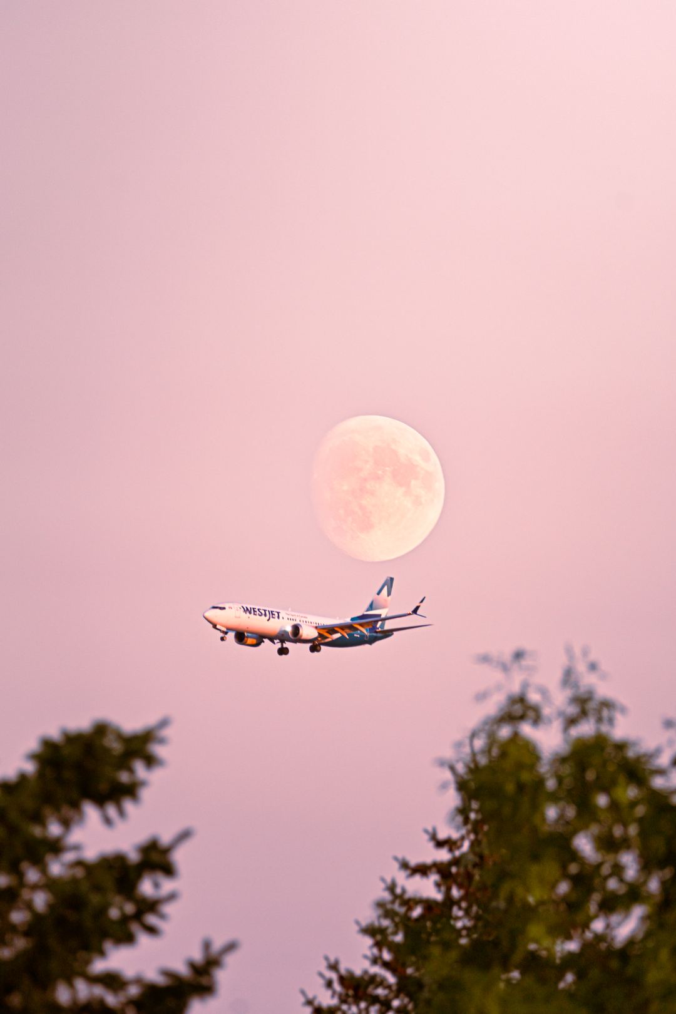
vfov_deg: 3.6
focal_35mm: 572
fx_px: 16104
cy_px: 507
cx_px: 338
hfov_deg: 2.4
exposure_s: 1/320
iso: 200
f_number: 6.3
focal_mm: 381.2
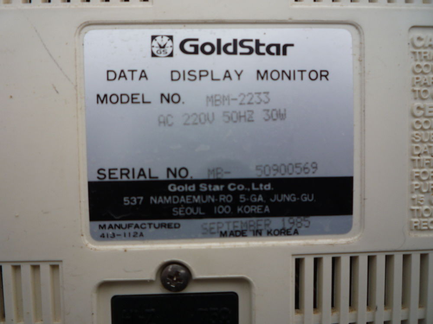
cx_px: 216
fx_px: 375
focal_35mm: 30
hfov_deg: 60.0
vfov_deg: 46.8
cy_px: 162
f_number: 3.3
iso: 100
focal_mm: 5.2
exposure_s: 1/40
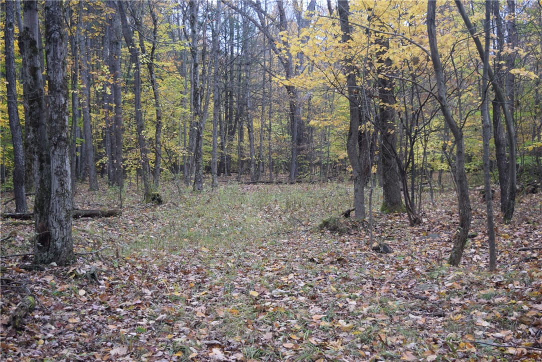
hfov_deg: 37.8
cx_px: 271
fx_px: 791
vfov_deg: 25.8
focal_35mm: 52
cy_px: 181
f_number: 5
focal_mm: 35
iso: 400
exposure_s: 1/100
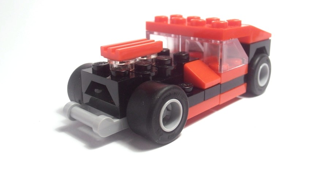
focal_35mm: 41
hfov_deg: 49.4
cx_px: 164
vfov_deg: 29.0
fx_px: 352
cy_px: 74
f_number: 3.9
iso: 80
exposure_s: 1/40
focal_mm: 6.61
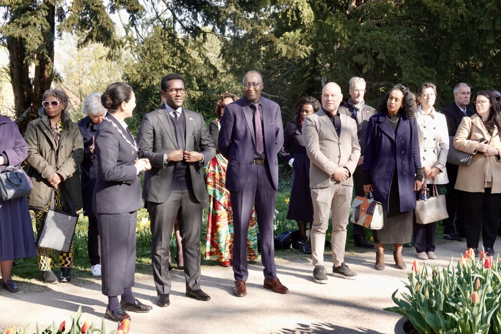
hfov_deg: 38.2
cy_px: 167
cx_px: 250
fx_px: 724
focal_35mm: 52
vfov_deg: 26.0
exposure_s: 1/200
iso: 100
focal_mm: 18.92
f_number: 3.2
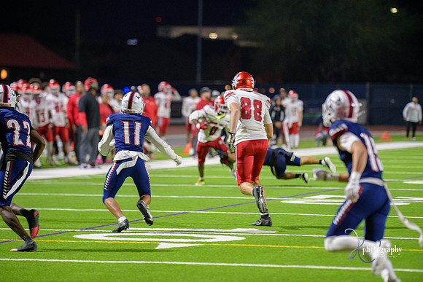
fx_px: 2292
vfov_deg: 7.0
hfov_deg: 10.5
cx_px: 212
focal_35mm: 195
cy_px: 141
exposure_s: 1/250
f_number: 2.8
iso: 2000
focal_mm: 195
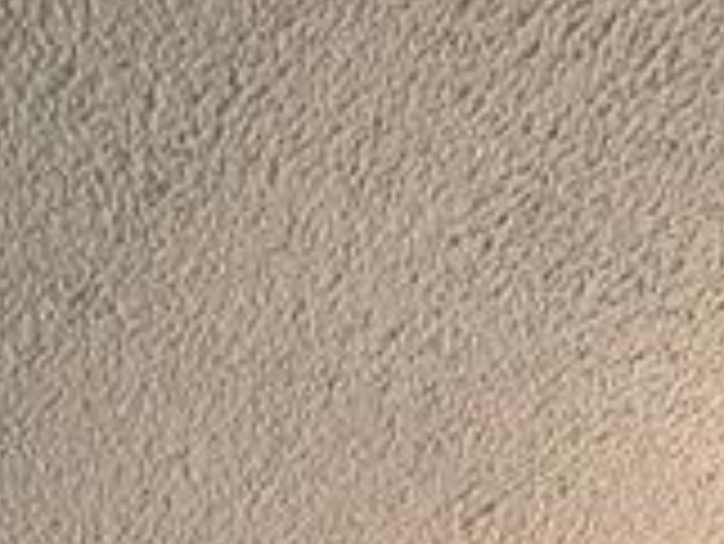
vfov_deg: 11.8
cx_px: 594
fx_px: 1591
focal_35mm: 76
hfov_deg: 25.1
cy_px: 1574
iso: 125
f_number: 1.7
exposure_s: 1/60
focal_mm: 2.02
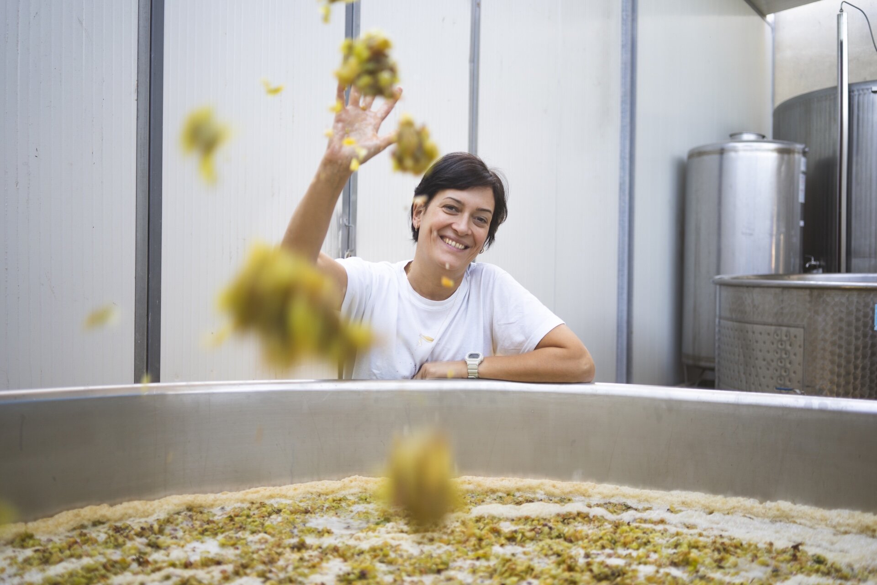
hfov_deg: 54.4
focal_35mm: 35
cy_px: 292
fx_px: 853
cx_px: 438
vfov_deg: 37.9
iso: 250
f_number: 2.8
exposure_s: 1/200
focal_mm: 35
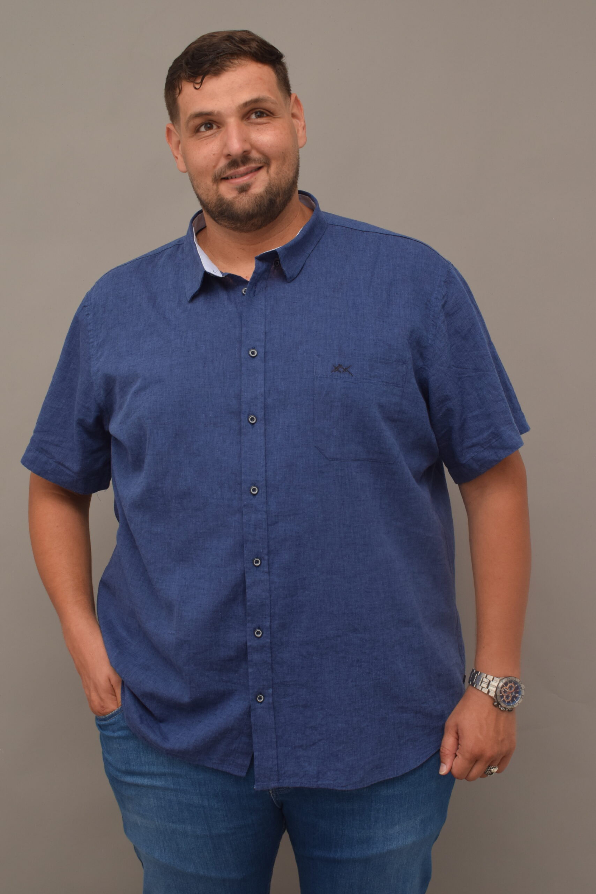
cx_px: 298
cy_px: 447
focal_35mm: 45
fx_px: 1117
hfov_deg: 29.9
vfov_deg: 43.6
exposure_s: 1/80
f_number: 10
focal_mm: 30
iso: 400
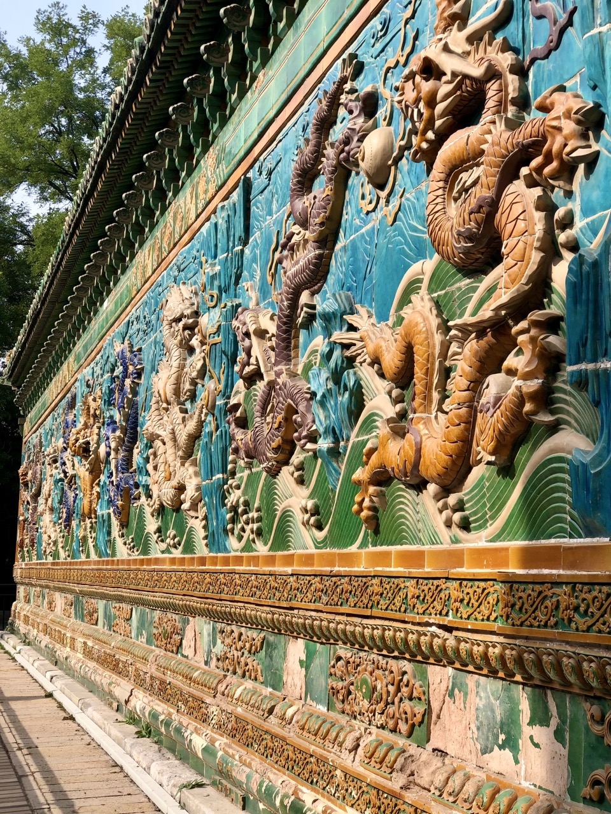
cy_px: 407
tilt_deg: +8.2
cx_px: 306
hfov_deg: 25.7
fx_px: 1341
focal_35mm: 57
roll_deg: -0.4
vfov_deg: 33.8
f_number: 2.8
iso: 20
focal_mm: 6.6
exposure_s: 1/458
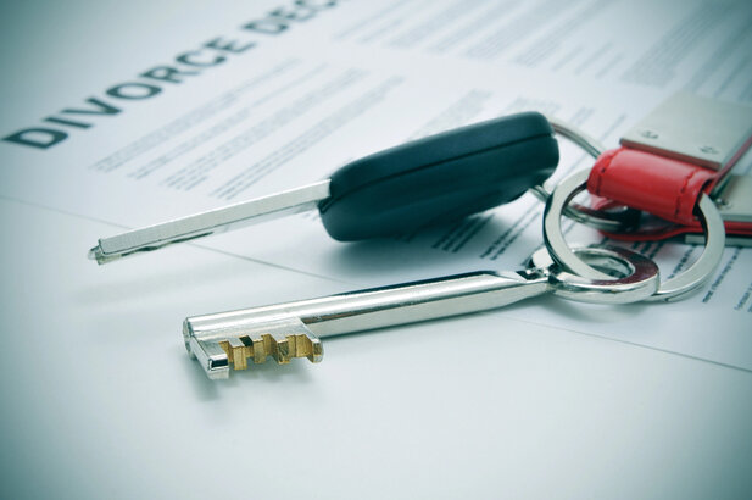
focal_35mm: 52
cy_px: 250
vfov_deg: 25.7
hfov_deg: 37.9
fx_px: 1095
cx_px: 376
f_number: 13
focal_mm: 35
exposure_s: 1/125
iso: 200
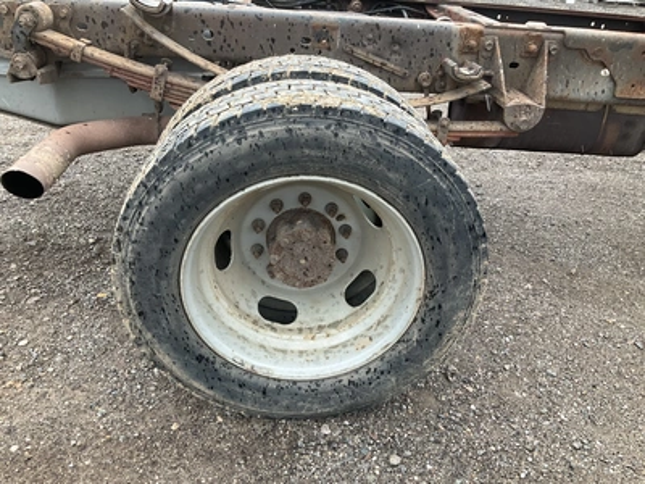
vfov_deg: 48.2
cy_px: 242
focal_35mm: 29
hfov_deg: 61.7
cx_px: 322
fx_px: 540
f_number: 1.8
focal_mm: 3
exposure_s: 1/122
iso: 25
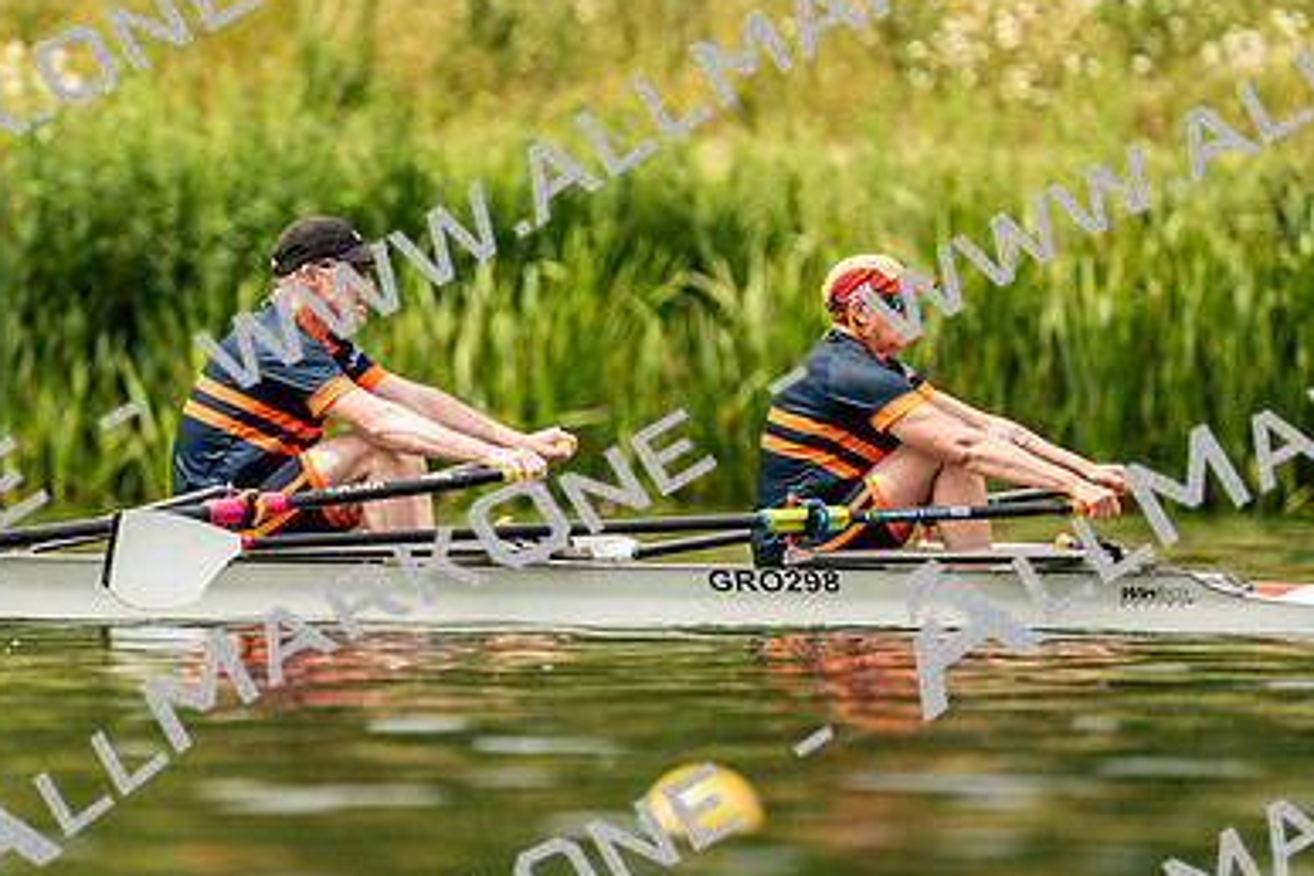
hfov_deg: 2.3
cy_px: 399
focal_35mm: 900
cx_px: 615
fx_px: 32847
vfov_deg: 1.5
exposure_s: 1/2000
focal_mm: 600
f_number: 6.3
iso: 400
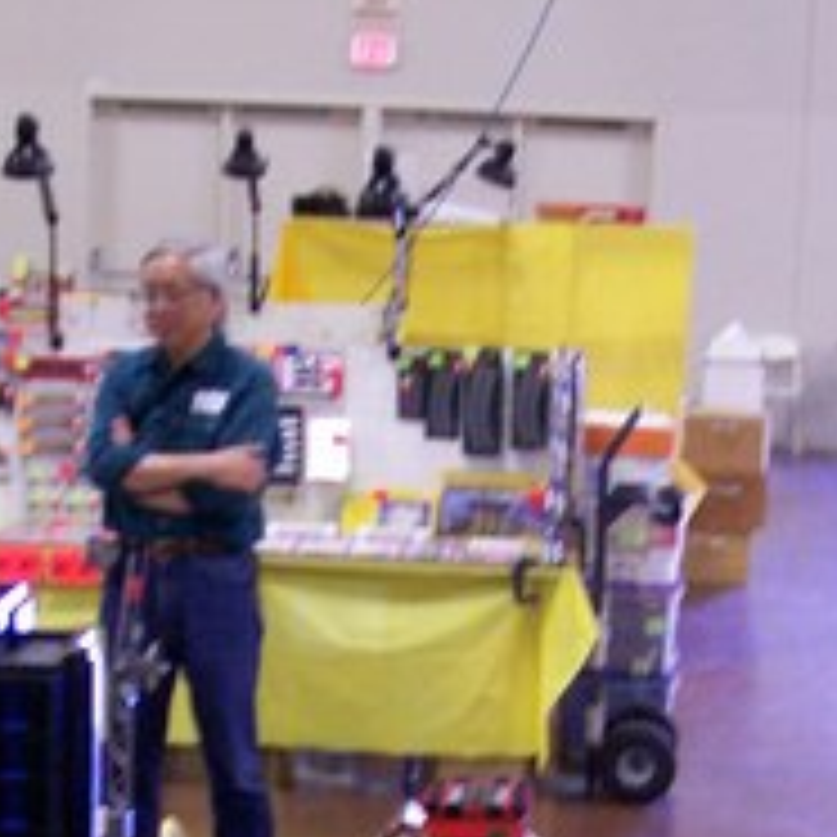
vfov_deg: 13.4
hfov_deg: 13.6
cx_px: 459
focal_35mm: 128
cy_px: 922
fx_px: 3502
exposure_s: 1/8
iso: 160
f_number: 2.9
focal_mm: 7
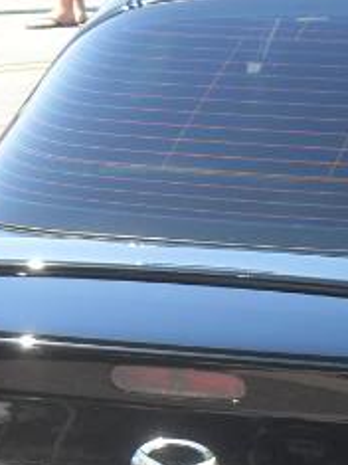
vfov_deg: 13.2
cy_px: 441
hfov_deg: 9.7
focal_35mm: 148
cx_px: 510
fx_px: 1986
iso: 80
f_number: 2.8
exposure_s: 1/350
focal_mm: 6.3
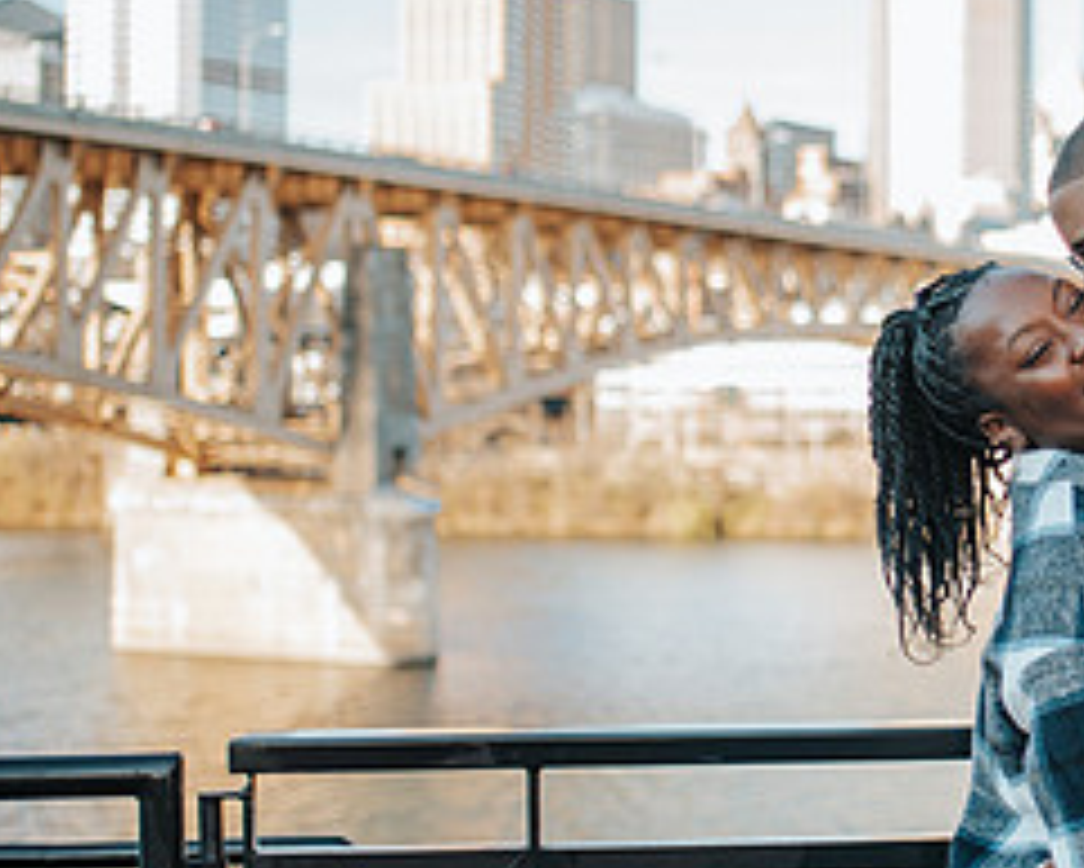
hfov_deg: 22.8
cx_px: 1169
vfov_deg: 19.4
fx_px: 2536
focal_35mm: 79
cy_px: 376
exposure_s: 1/640
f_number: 1.8
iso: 100
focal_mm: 35
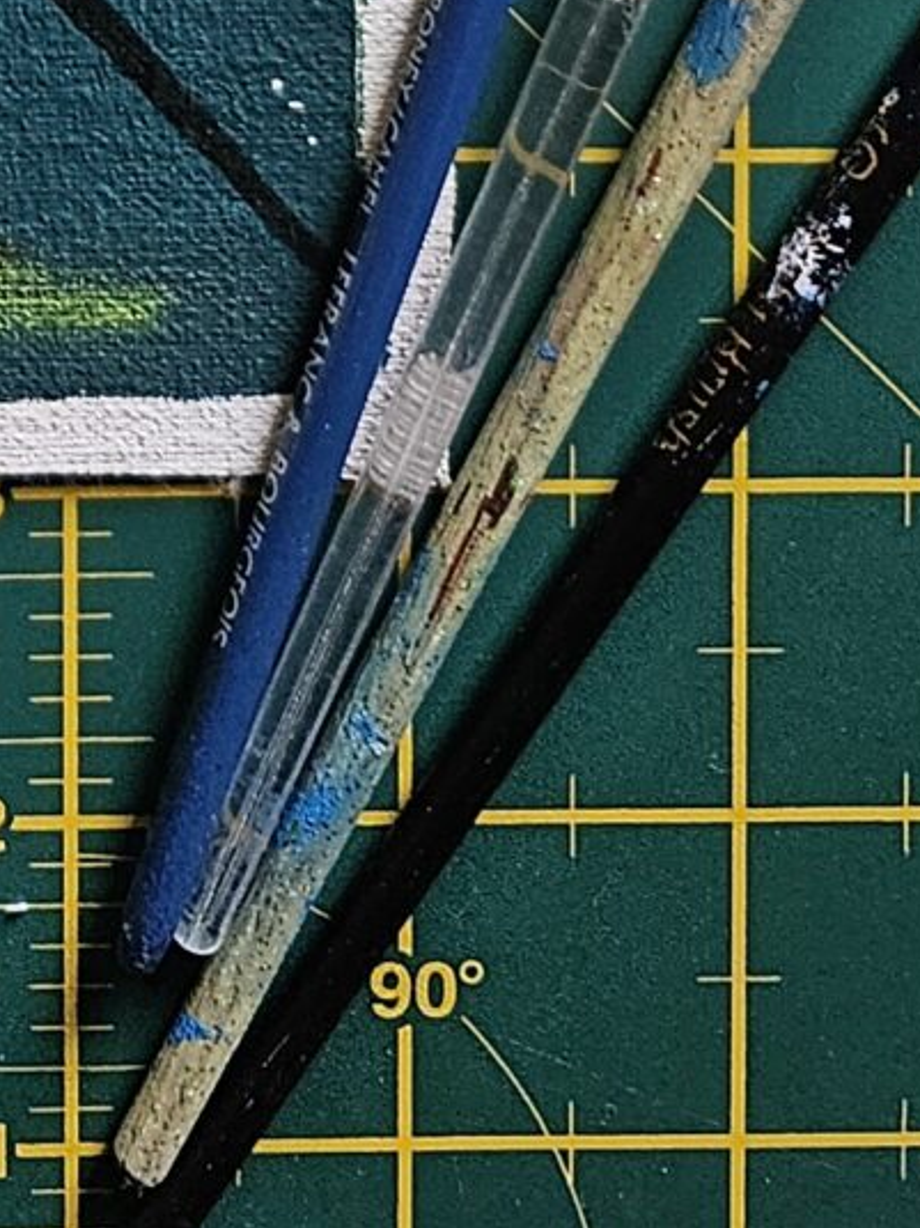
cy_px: -1428
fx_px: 3900
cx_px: -480
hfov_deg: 12.7
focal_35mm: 110
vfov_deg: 14.1
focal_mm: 6.3
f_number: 1.7
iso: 250
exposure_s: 1/120
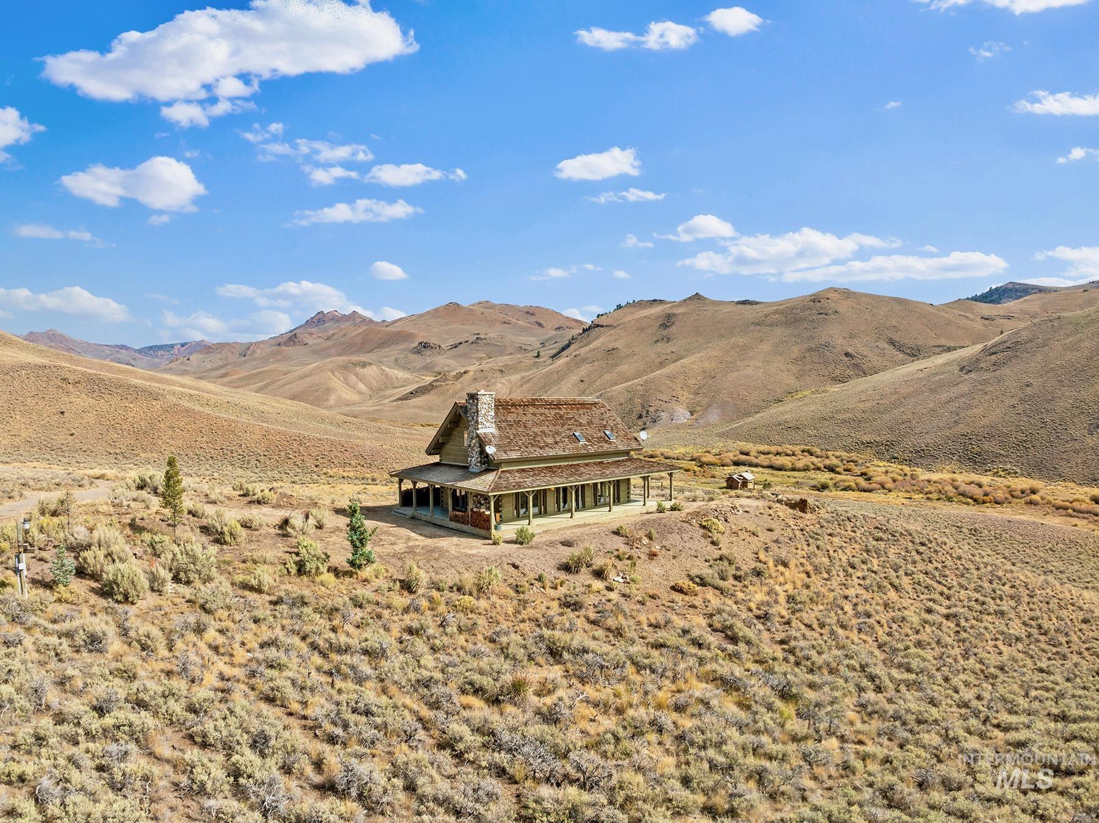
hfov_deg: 71.6
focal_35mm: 24
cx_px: 550
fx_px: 762
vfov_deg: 56.8
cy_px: 412
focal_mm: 12.29
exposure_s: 1/120
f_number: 11
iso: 100
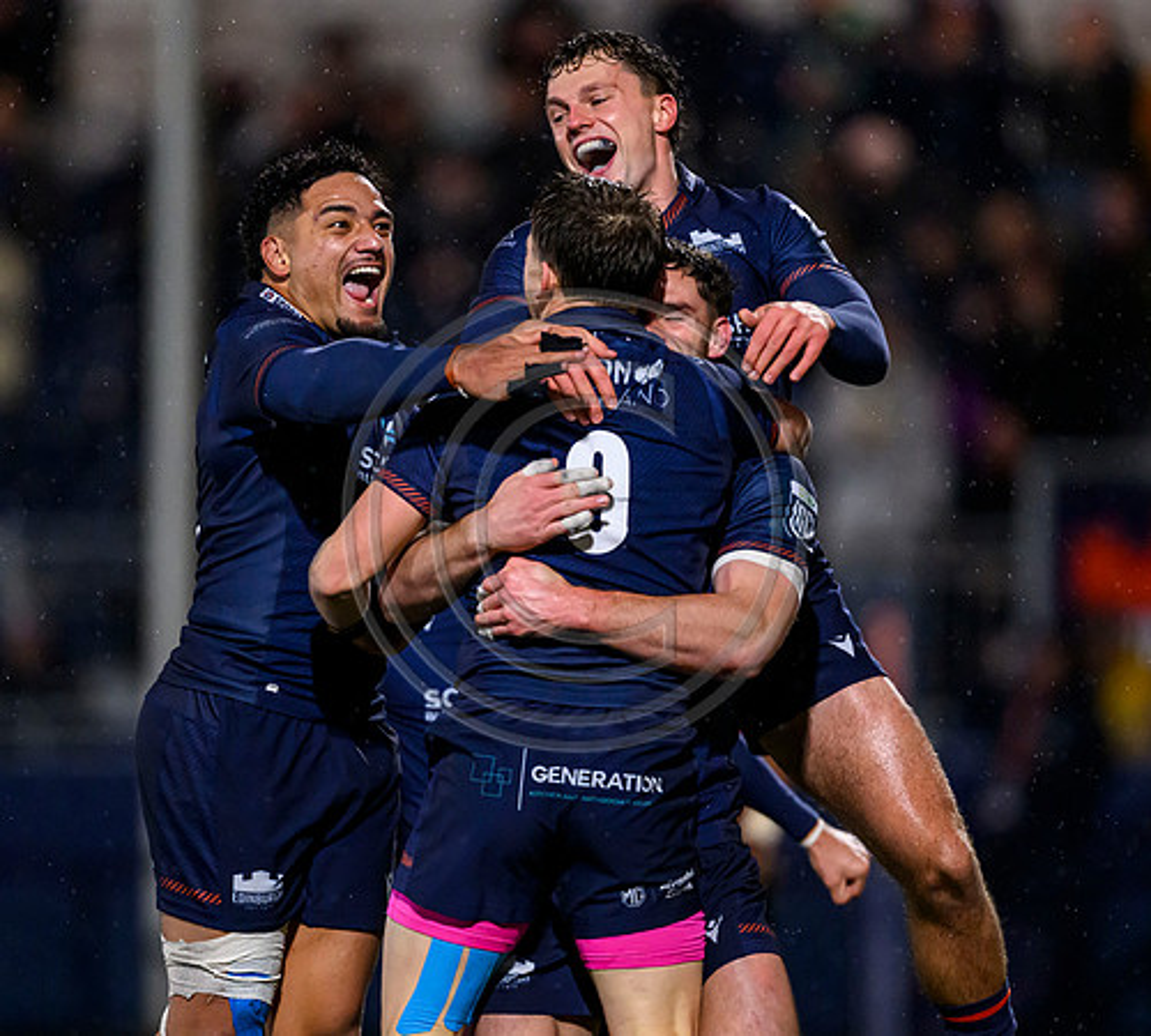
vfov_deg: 3.1
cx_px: 523
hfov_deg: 3.4
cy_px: 564
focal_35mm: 538
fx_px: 19244
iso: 8000
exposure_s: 1/2000
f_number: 3.2
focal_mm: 400
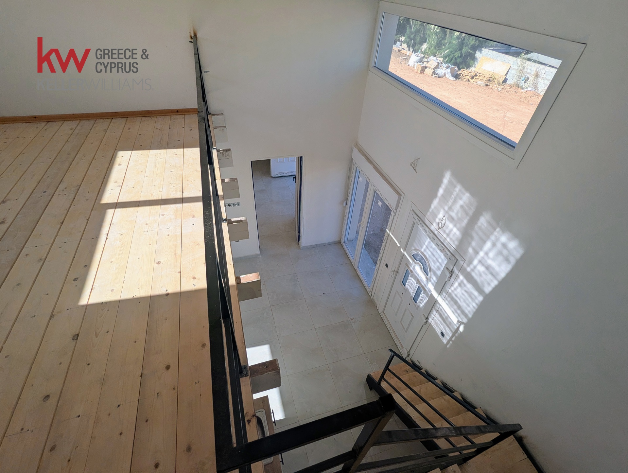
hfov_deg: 94.4
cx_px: 314
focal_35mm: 16
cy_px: 236
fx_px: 291
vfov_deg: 78.3
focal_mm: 2.35
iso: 49
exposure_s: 1/678
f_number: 2.2
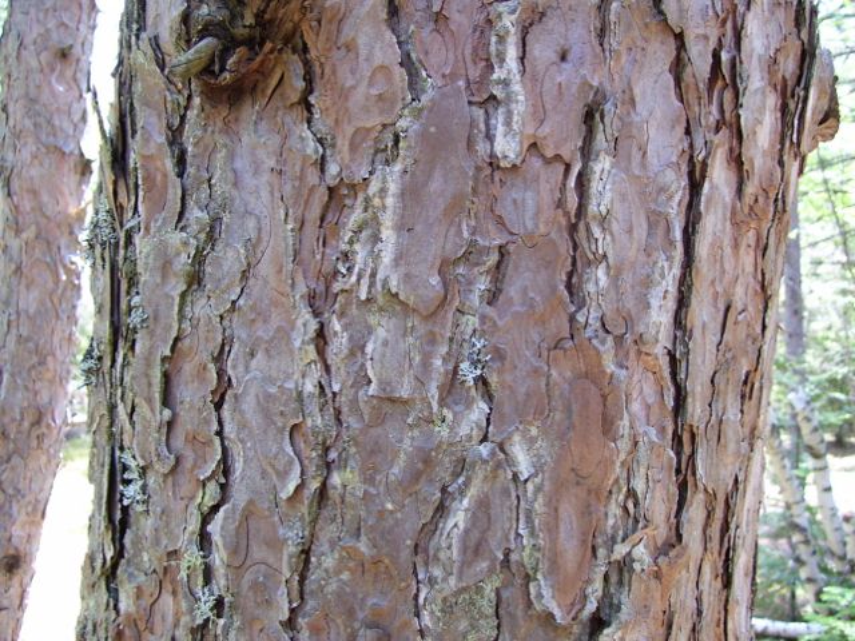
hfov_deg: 50.1
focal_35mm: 37
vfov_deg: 38.7
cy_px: 320
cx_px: 428
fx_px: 914
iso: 80
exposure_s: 1/45
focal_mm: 6
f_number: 2.7
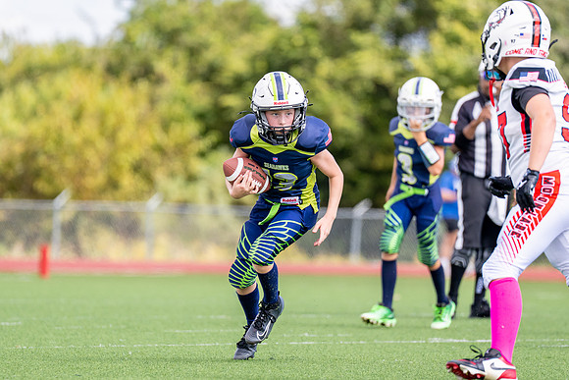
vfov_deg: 4.2
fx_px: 5180
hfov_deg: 6.3
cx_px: 275
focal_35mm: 328
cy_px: 185
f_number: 2.8
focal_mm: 200
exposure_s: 1/3200
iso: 250
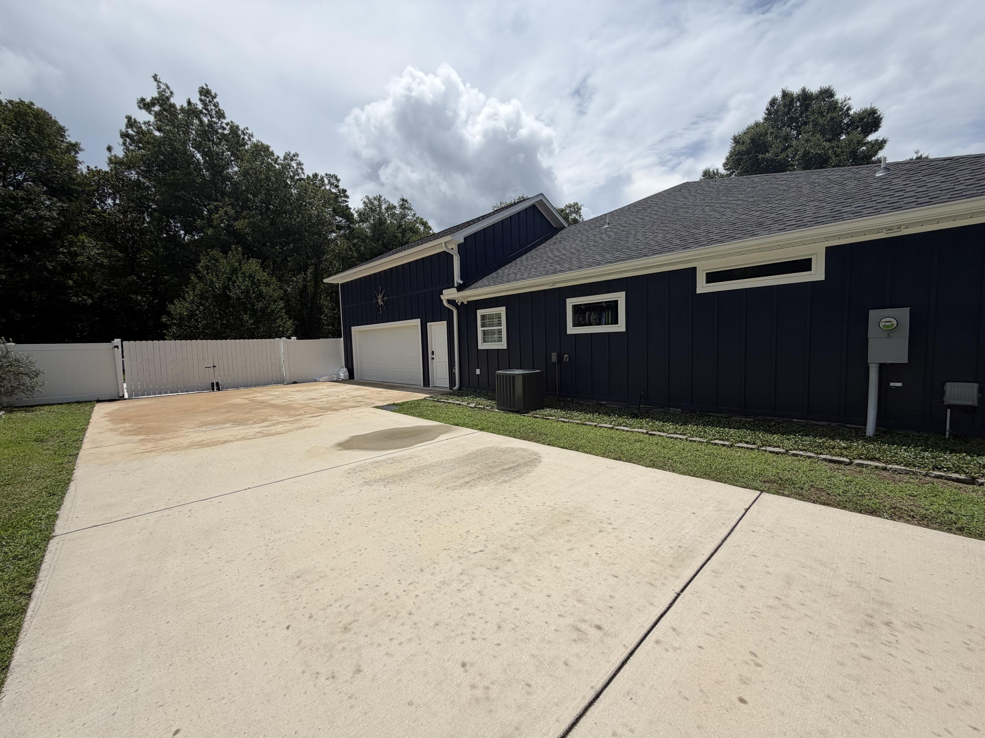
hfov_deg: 102.1
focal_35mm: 14
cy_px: 369
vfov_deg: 85.7
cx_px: 492
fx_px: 398
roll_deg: +2.2
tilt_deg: -4.7
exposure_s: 1/1901
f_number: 2.2
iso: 25
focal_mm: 2.22
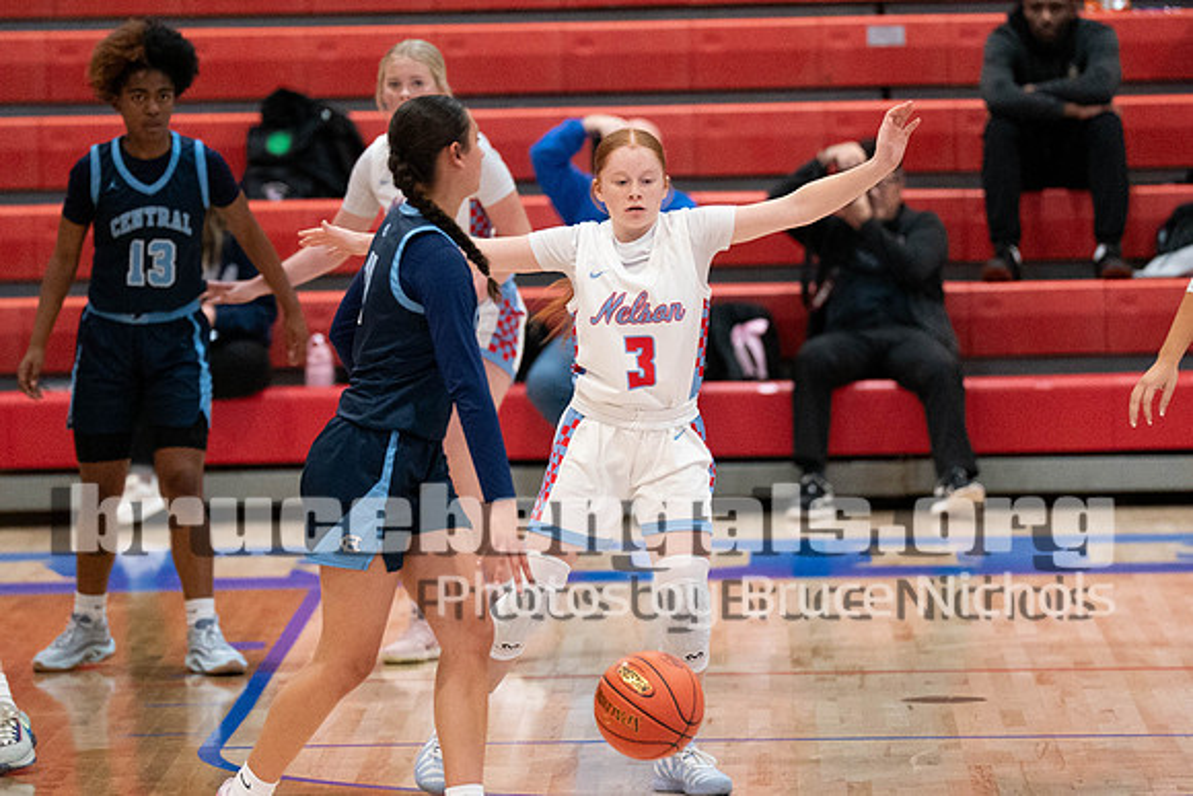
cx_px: 620
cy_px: 330
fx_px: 10258
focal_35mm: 309
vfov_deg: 4.4
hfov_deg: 6.7
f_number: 2.8
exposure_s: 1/1000
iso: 5000
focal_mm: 200
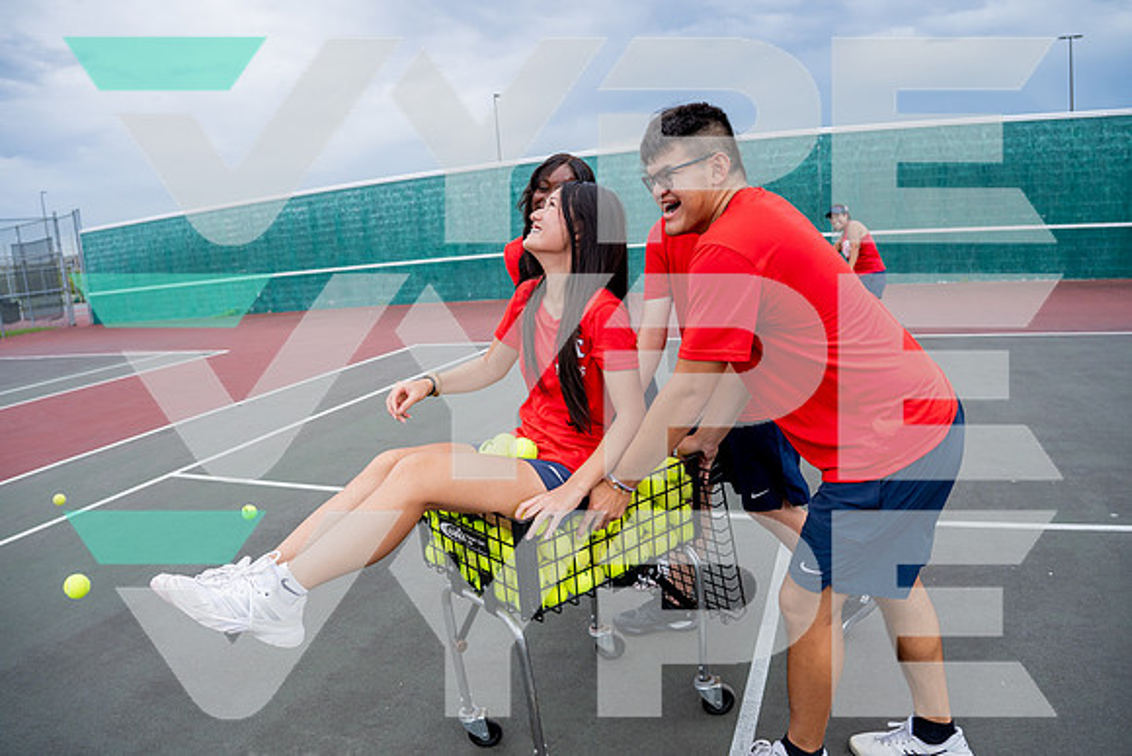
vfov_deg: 55.2
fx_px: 722
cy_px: 378
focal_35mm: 23
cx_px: 566
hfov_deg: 76.2
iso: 400
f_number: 4
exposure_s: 1/1000
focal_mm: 20
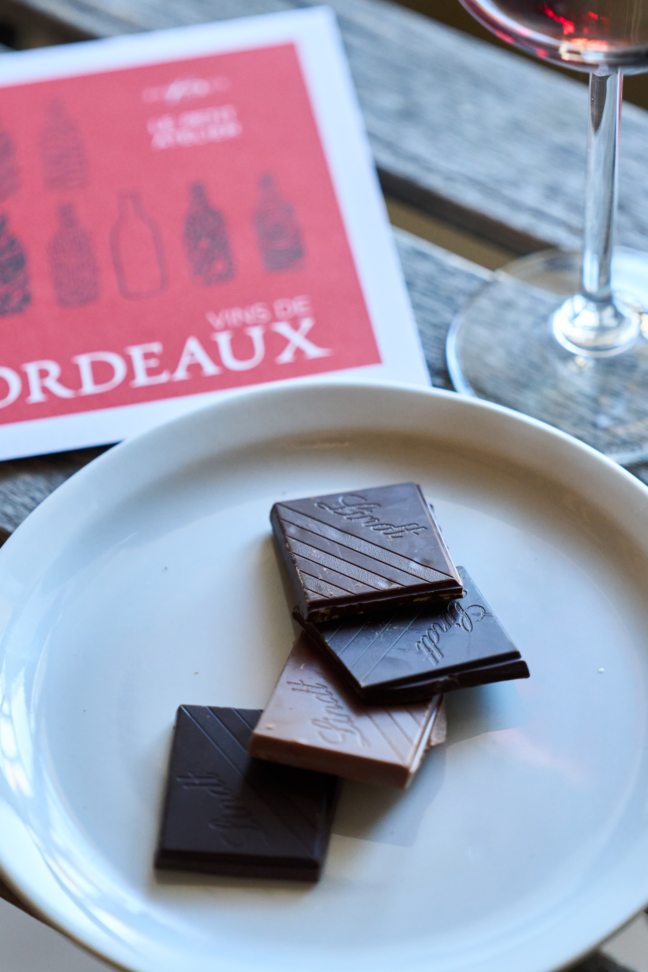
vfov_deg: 19.1
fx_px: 2889
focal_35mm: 107
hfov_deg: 12.8
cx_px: 326
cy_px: 424
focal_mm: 70
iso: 1250
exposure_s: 1/400
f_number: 2.8
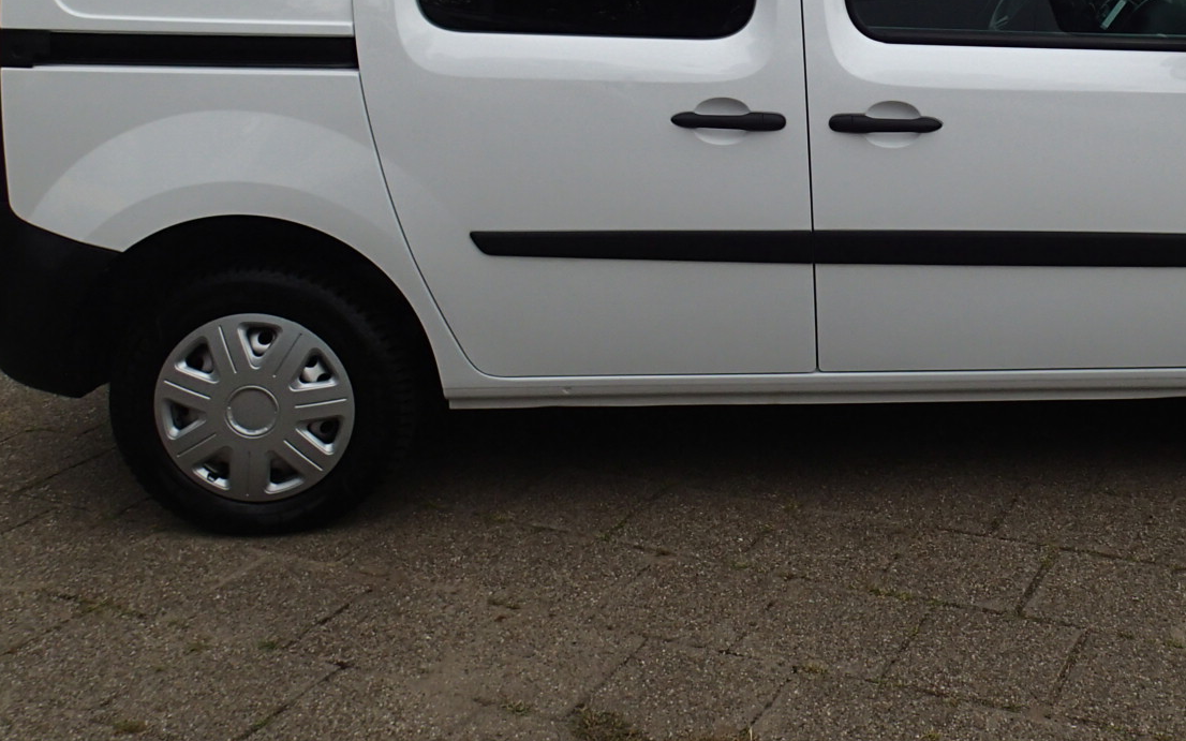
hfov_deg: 42.5
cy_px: 90
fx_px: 1487
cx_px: 849
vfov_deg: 27.1
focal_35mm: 46
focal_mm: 4.5
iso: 100
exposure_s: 1/200
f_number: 8
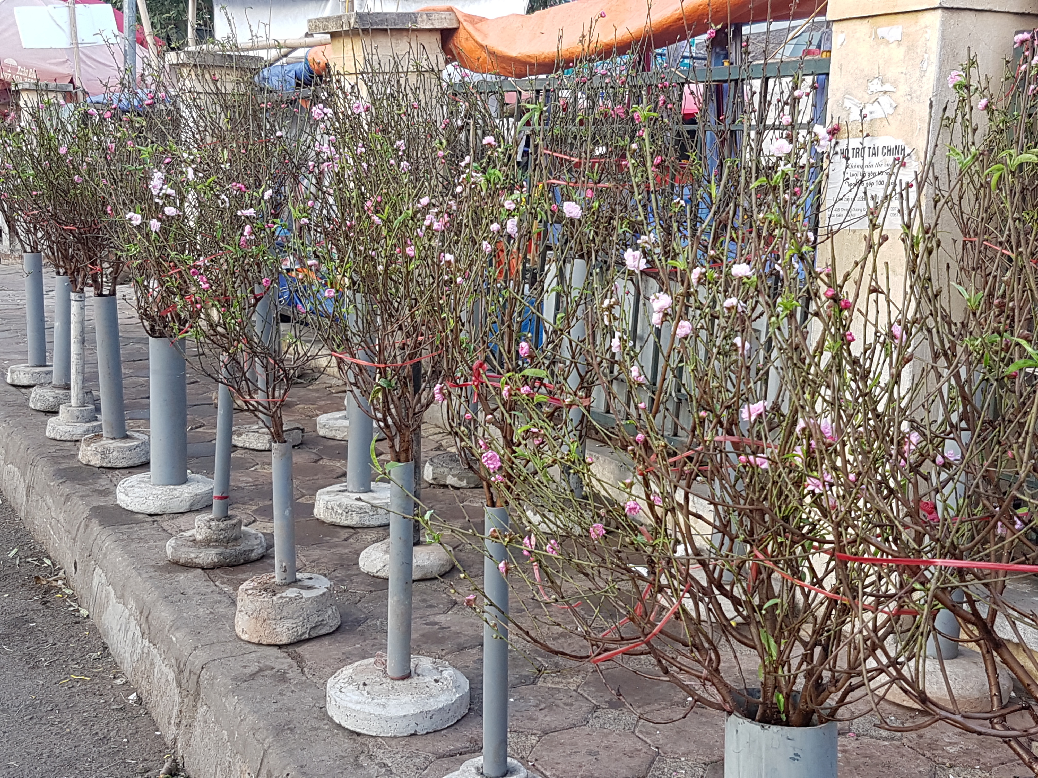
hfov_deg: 67.3
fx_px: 780
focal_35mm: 26
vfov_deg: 53.1
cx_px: 519
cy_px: 389
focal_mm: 4.2
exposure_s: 1/106
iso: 40
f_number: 1.7
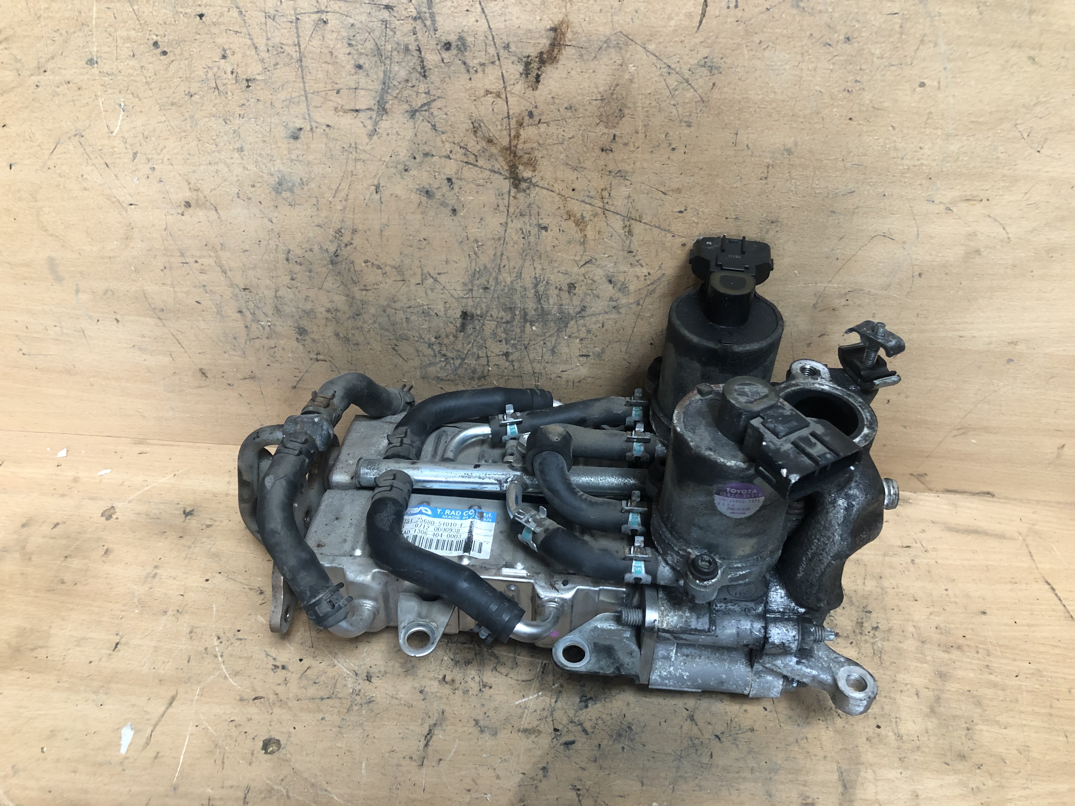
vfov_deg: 49.7
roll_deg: +1.4
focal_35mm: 28
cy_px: 403
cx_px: 538
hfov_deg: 63.4
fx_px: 870
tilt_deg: -40.9
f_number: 1.8
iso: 64
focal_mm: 4
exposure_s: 1/15
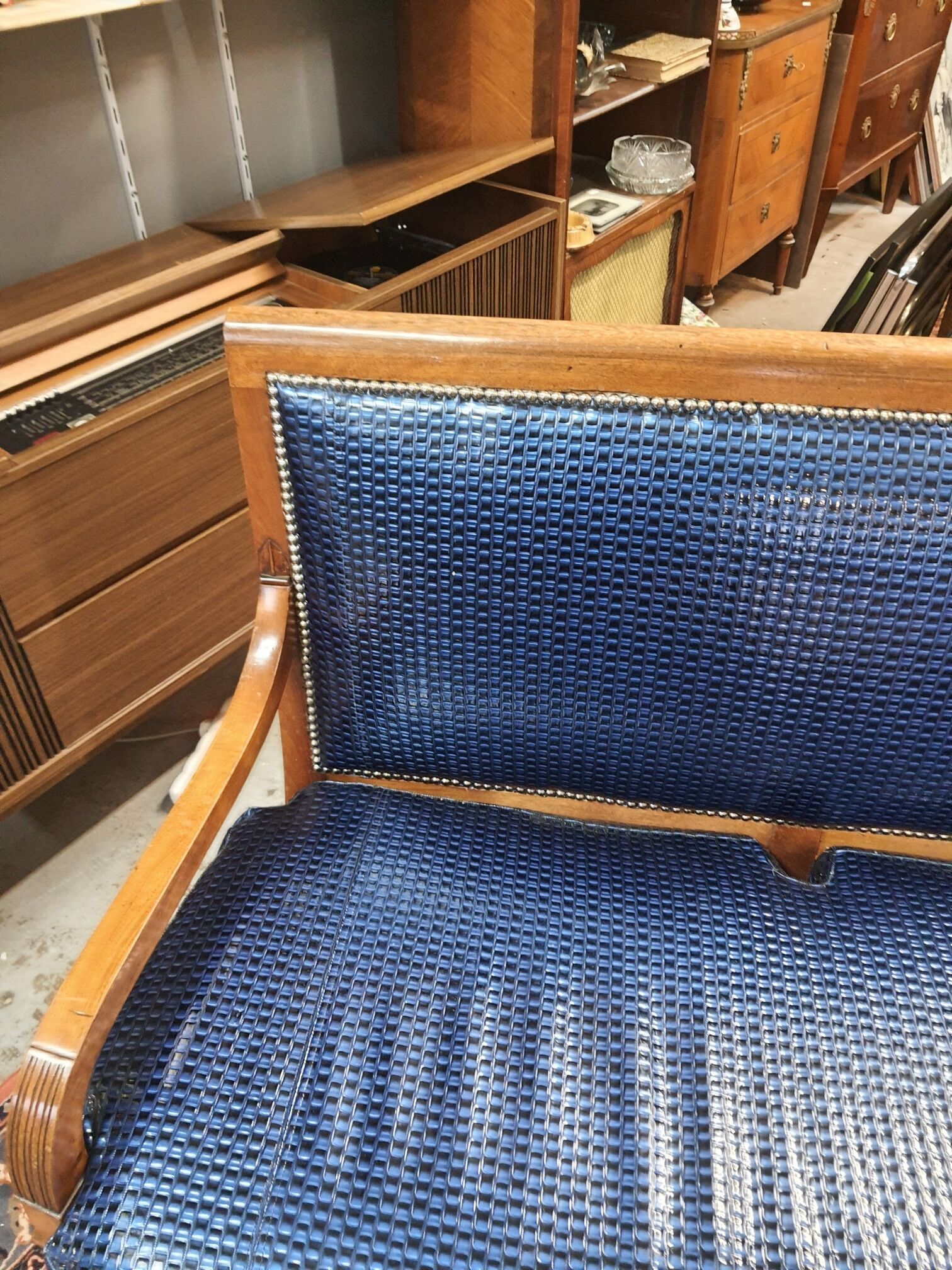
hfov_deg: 53.1
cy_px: 635
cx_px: 476
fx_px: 953
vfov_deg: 67.3
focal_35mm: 26
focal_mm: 4.32
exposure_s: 1/25
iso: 640
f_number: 1.7
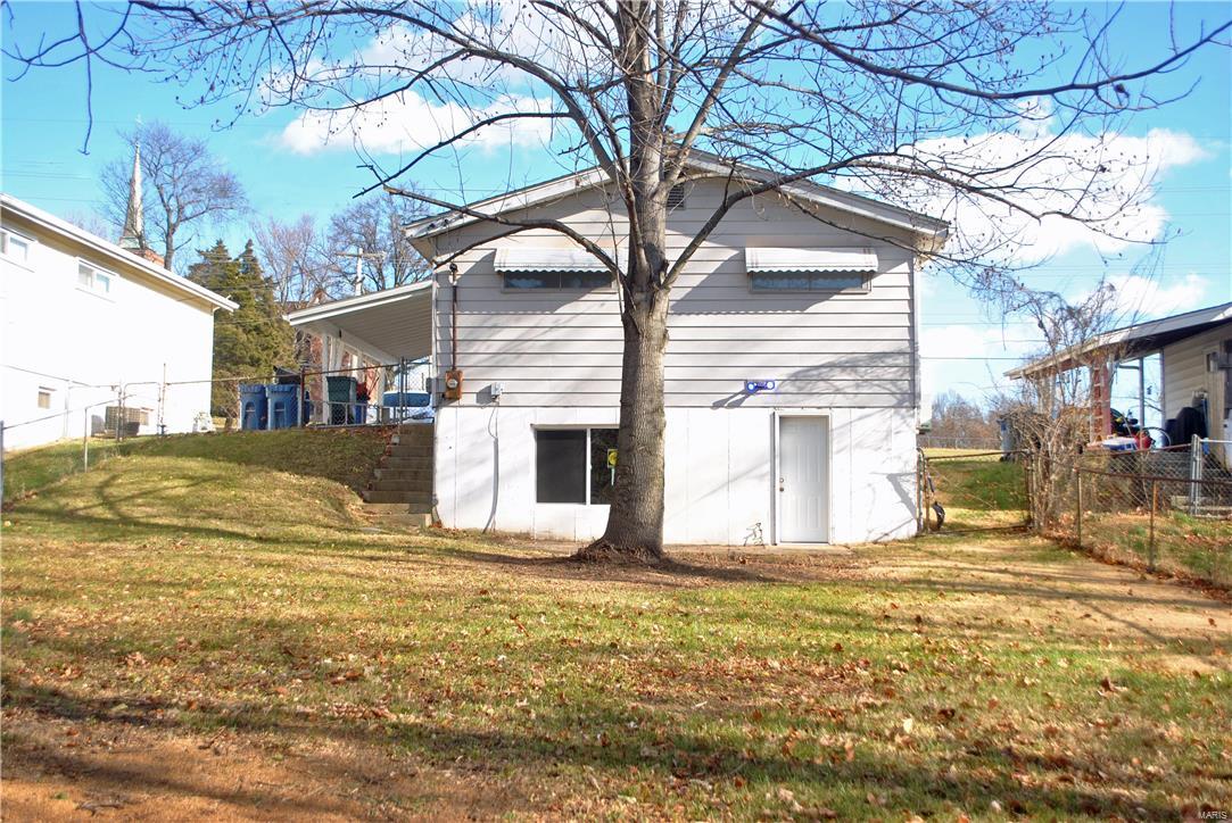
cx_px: 616
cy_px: 412
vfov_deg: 36.9
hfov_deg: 53.1
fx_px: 1233
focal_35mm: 36
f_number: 11
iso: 100
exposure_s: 1/200
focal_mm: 24
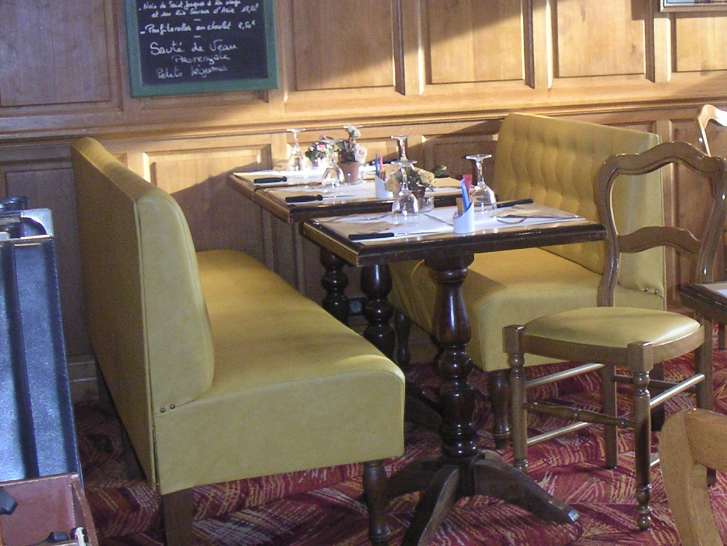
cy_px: 219
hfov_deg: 29.2
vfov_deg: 22.6
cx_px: 567
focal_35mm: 65
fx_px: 1365
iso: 160
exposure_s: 1/45
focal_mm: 6
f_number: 2.8
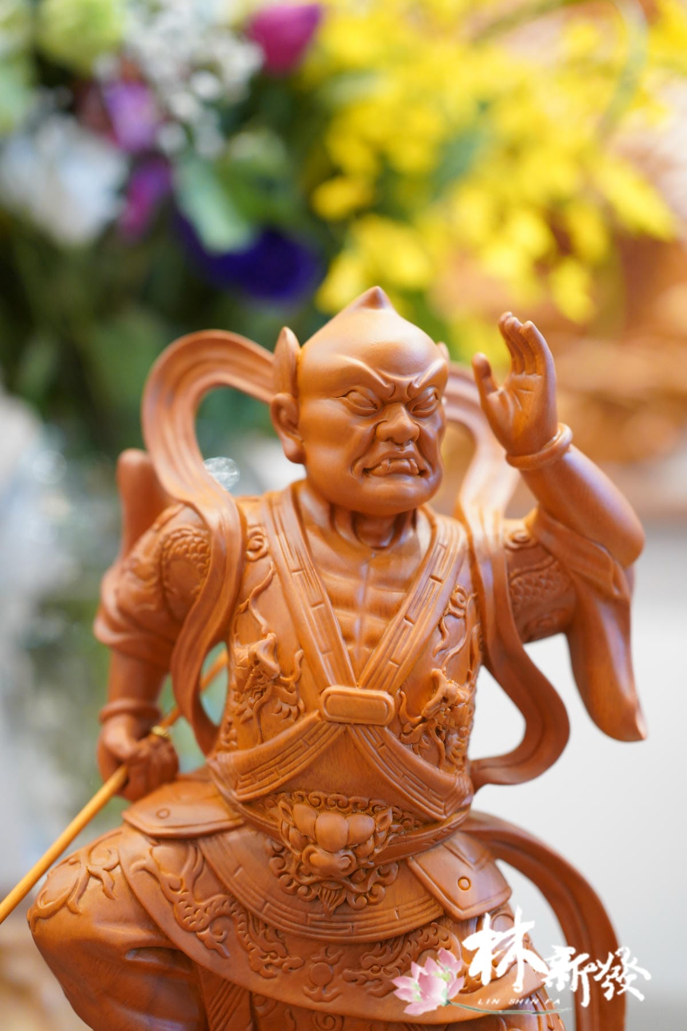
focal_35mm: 35
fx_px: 1002
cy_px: 516
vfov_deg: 54.4
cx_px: 344
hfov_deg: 37.9
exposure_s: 1/200
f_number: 2.8
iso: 3200
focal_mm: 35
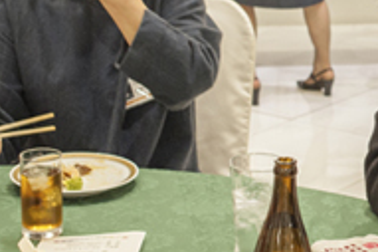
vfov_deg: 11.6
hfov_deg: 16.7
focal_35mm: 117
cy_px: 22
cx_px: 461
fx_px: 1227
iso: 800
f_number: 5.6
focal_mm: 35
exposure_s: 1/100
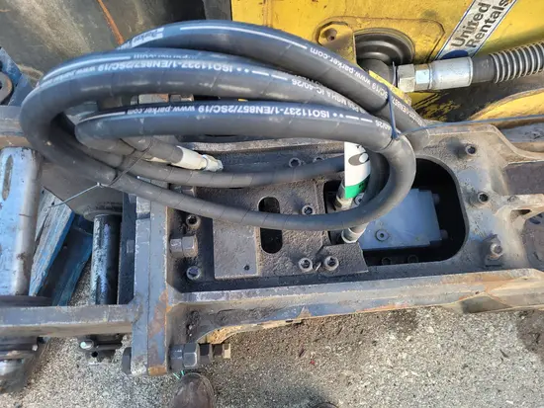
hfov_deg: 67.3
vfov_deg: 53.1
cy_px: 204
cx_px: 272
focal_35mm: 26
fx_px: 409
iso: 100
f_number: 1.8
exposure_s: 1/120
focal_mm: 5.4
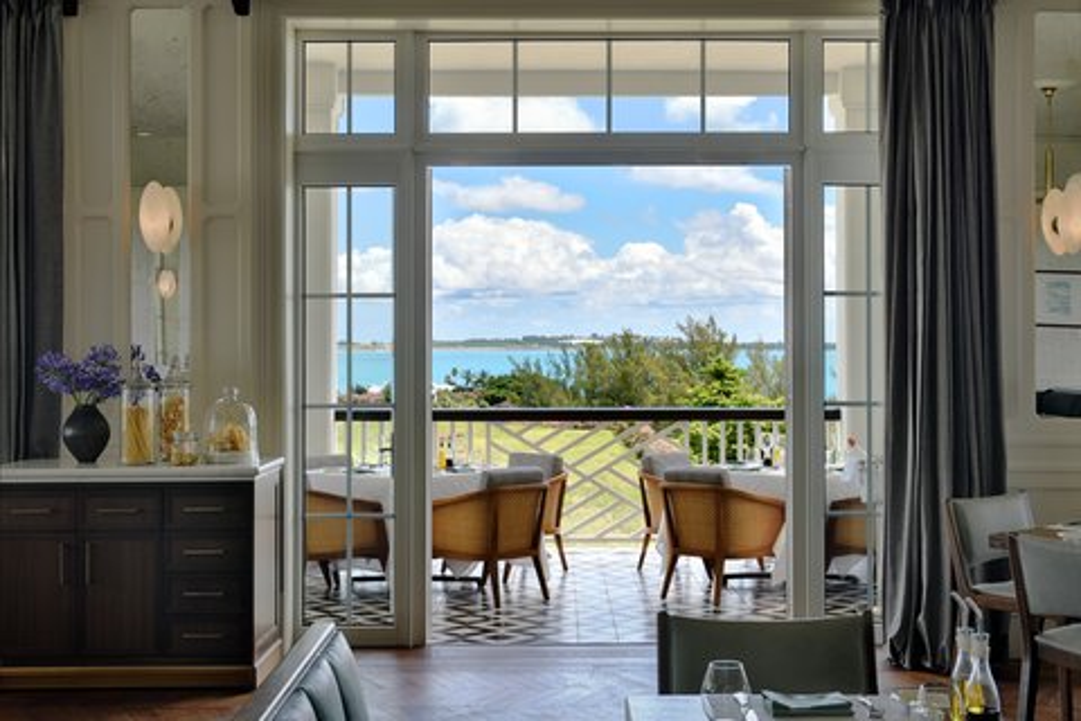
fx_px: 1441
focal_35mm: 48
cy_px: 360
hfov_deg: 41.1
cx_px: 540
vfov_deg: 28.1
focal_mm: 48
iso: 200
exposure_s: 1/25
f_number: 16
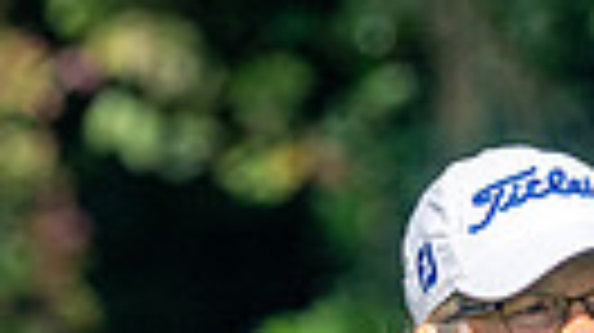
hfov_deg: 1.0
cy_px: 824
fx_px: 32609
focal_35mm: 2072
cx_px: 405
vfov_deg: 0.6
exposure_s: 1/2000
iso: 200
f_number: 5
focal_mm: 300
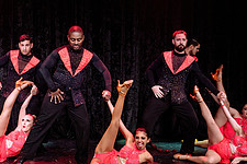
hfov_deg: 30.2
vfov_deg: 20.6
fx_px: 453
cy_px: 77
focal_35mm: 66
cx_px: 77
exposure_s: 1/400
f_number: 3.2
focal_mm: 25
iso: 1600
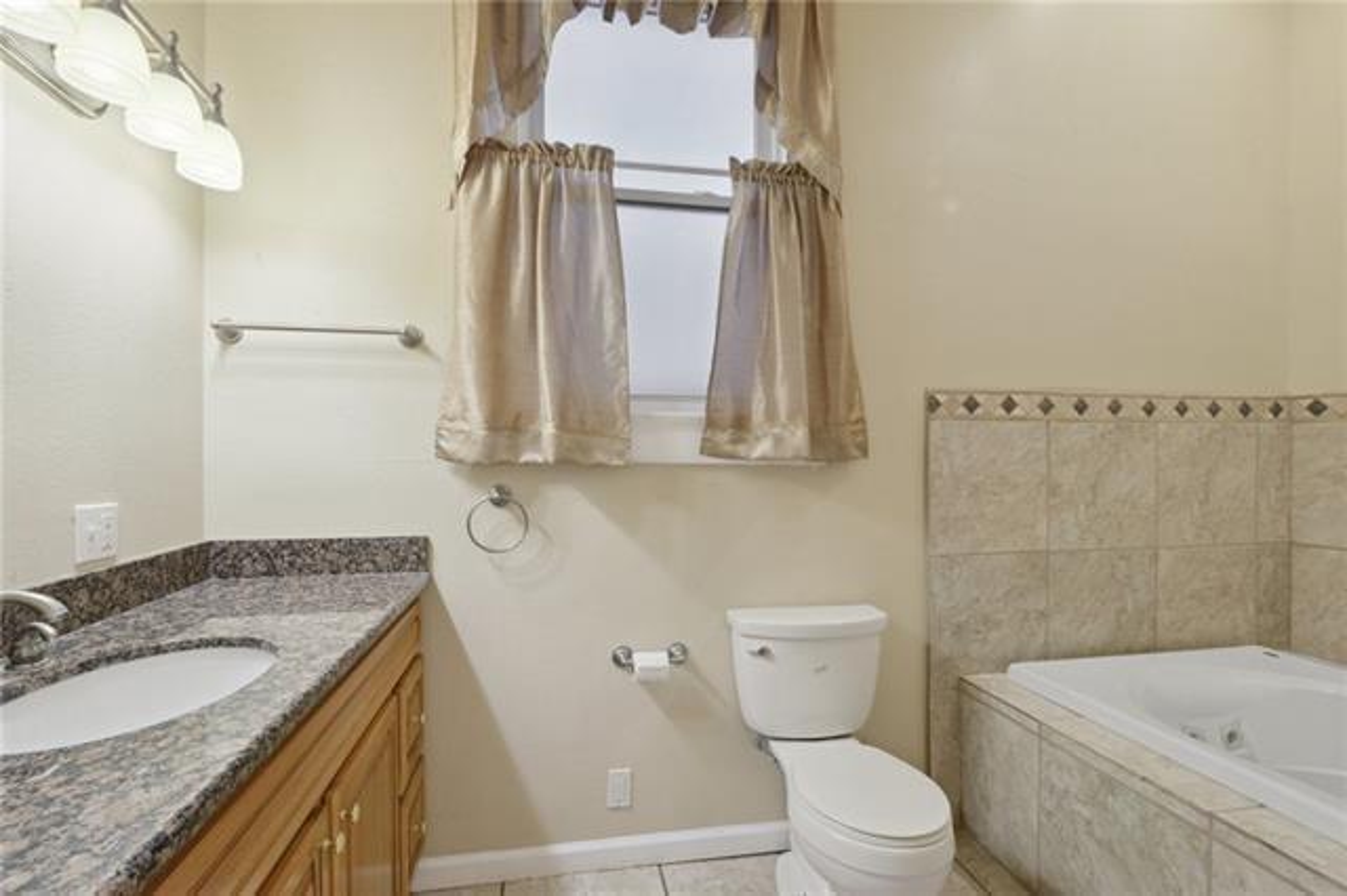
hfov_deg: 96.8
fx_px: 598
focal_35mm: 16
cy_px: 448
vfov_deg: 73.7
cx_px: 674
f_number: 13
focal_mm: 16
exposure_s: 1/5
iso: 400
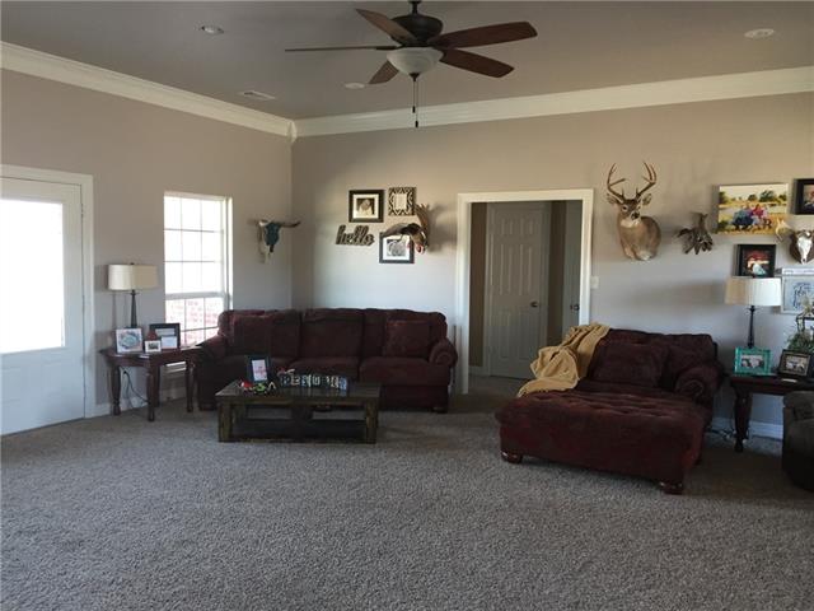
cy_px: 306
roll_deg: -0.9
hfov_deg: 61.7
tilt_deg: -4.3
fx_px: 682
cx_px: 407
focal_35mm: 29
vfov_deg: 48.2
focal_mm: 4.15
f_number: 2.2
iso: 100
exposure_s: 1/30
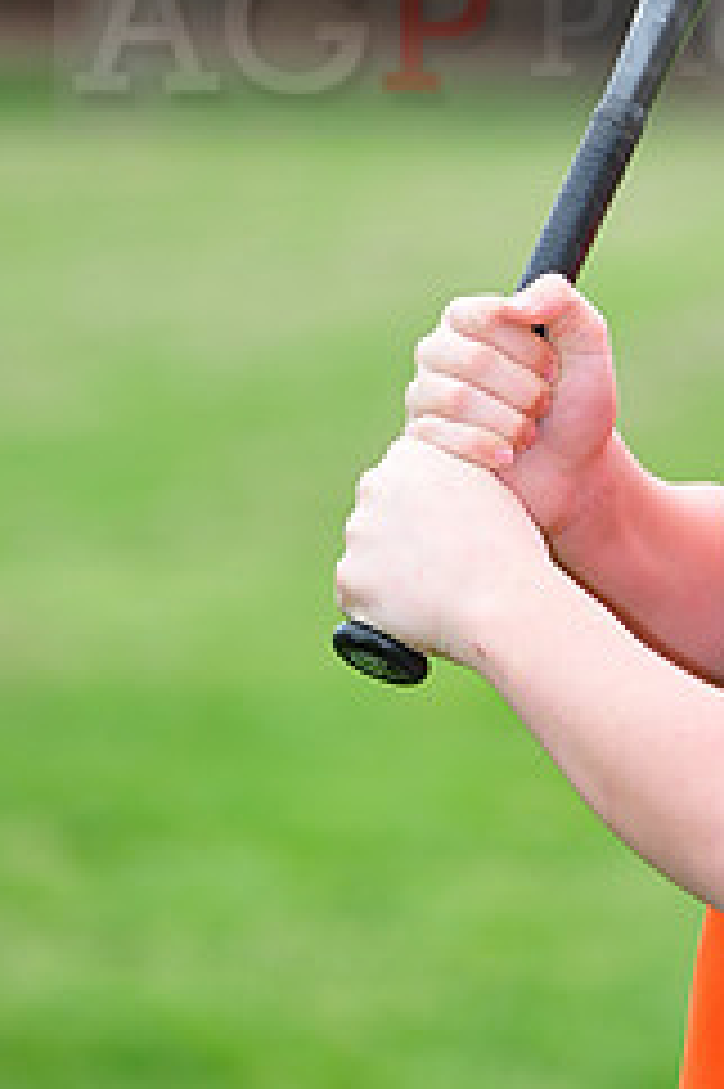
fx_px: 11207
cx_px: 859
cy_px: -4
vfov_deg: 5.5
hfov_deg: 3.7
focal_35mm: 371
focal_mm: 155
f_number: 5
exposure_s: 1/400
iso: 400
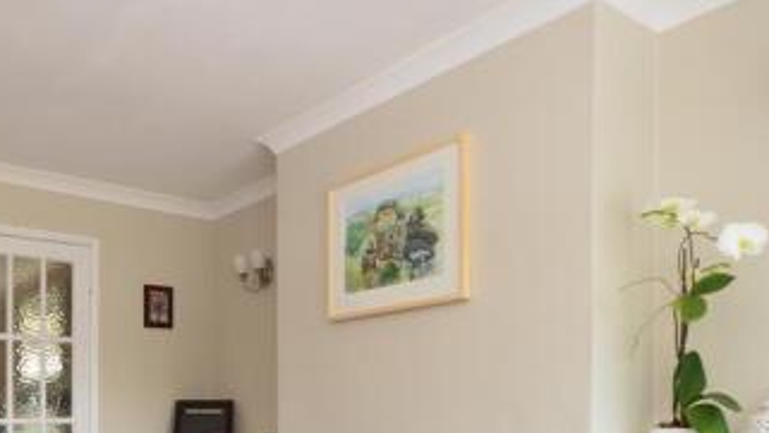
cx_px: 144
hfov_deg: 56.2
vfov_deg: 34.3
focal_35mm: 32
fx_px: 653
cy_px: 404
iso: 320
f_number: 8
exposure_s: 1/8
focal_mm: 10
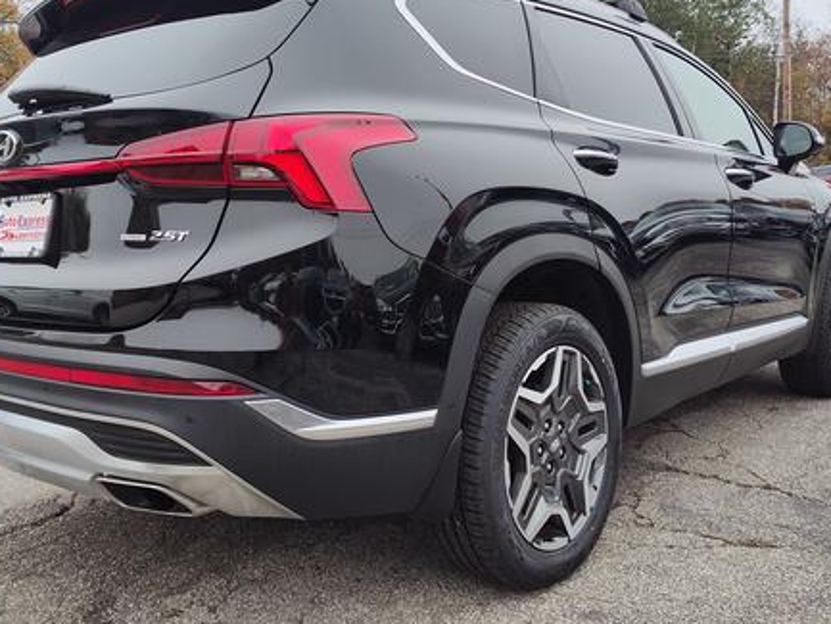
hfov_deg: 53.9
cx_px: 376
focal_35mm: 34
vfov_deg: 41.7
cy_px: 257
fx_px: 816
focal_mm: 5.56
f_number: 1.88
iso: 100
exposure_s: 1/319
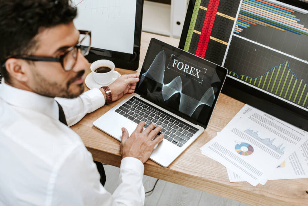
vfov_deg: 27.0
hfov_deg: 39.6
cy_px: 103
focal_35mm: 50
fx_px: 428
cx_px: 154
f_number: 4
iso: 500
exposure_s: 1/160
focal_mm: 50
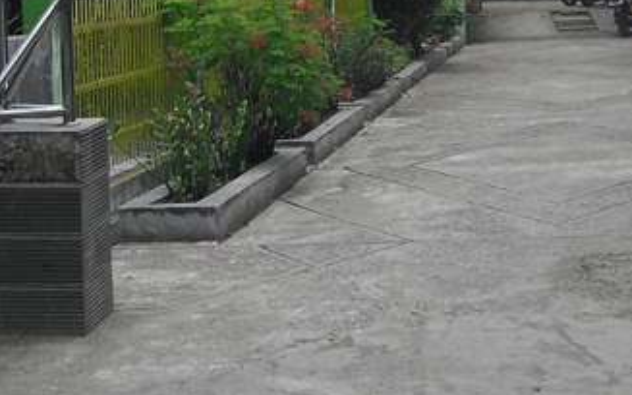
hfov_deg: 19.7
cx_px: 479
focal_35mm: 105
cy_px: -197
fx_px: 1808
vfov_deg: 11.9
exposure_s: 1/125
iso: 64
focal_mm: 6.3
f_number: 7.8
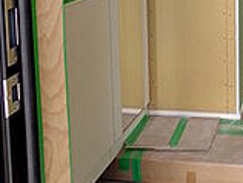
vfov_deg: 24.2
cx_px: 272
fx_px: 373
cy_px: -54
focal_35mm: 53
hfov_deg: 31.7
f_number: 2.2
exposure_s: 1/100
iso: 90
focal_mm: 1.83
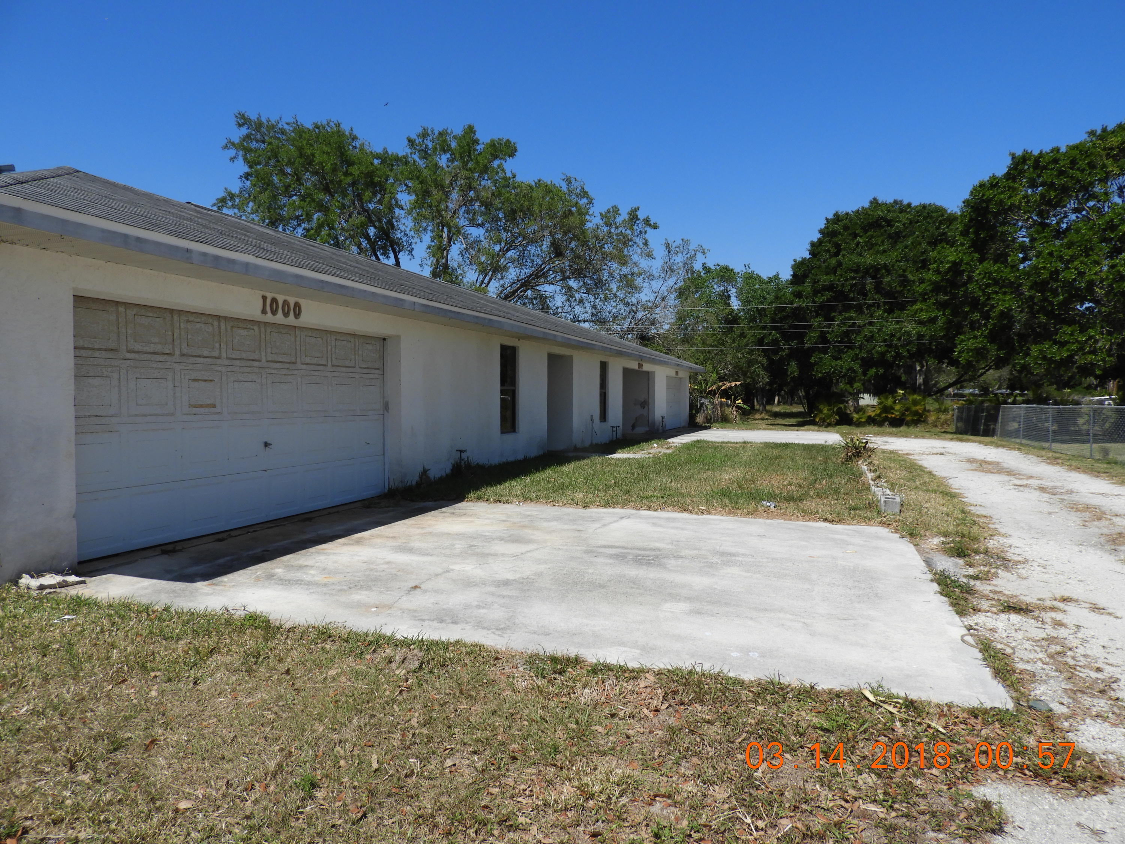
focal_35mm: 24
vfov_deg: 56.8
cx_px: 562
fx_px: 780
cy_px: 422
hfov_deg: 71.6
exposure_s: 1/1600
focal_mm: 4.3
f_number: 3.3
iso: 100
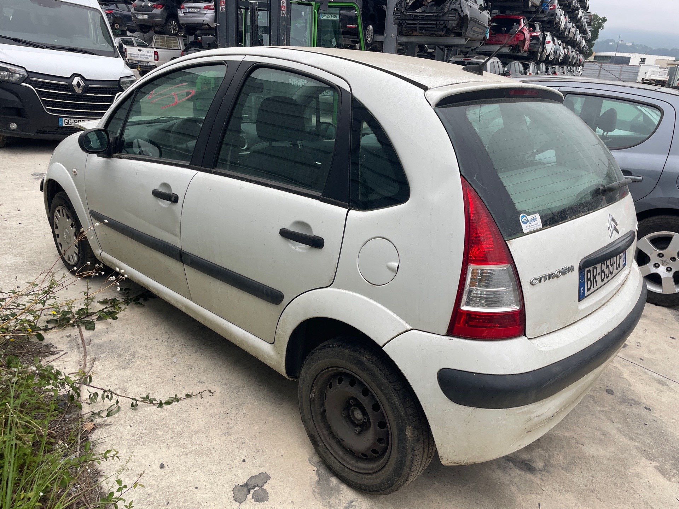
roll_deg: -2.6
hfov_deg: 67.3
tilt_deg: -21.6
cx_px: 340
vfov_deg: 53.1
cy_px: 254
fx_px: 510
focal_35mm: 26
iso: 32
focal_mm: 4.2
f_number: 1.6
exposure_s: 1/349
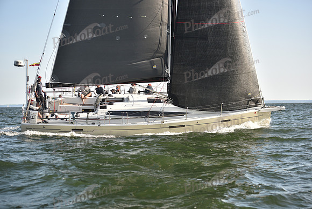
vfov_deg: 19.5
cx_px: 156
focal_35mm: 70
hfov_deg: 28.8
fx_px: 607
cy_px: 104
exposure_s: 1/800
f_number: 3.2
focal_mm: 70
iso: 250
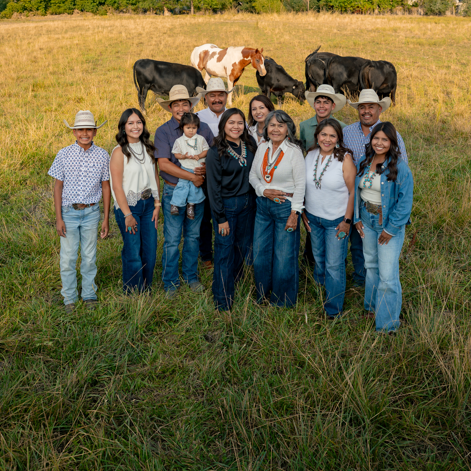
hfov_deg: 37.6
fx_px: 693
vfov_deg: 36.9
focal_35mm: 45
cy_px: 133
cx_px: 235
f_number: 5
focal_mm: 35
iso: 125
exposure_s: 1/320
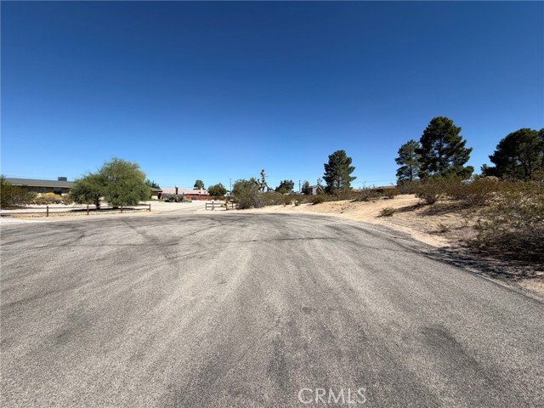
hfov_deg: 102.1
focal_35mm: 14
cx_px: 272
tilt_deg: -0.5
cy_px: 204
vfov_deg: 85.7
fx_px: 220
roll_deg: +0.3
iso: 20
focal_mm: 2.22
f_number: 2.2
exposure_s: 1/1068
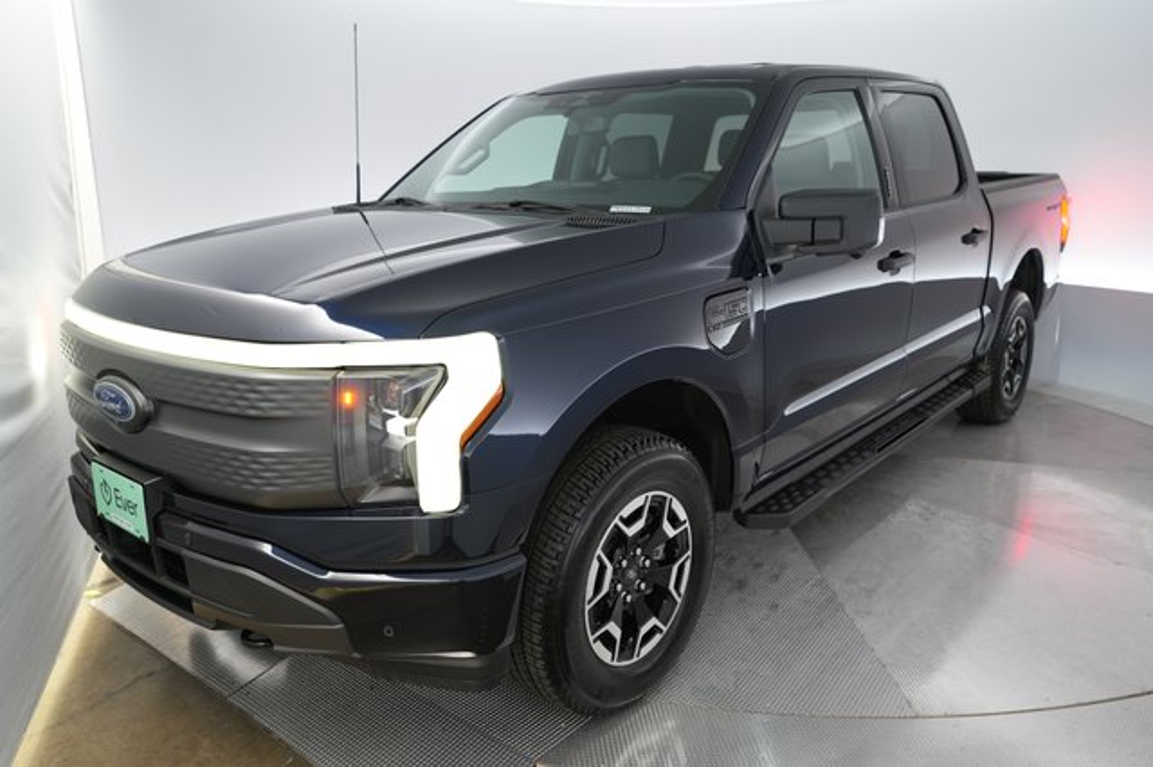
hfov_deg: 67.4
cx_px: 576
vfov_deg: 47.9
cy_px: 384
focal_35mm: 27
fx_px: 864
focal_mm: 27
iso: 250
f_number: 2.8
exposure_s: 1/30
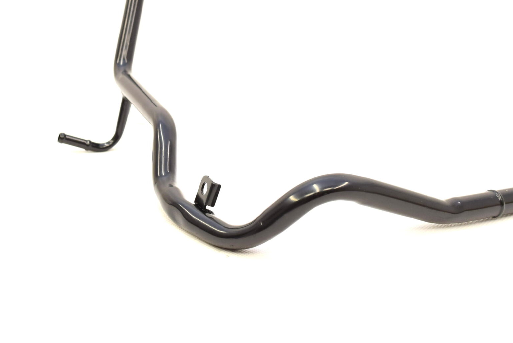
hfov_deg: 39.8
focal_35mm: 50
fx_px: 708
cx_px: 246
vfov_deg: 27.1
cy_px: 124
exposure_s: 1/160
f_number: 6.3
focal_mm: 25
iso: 400
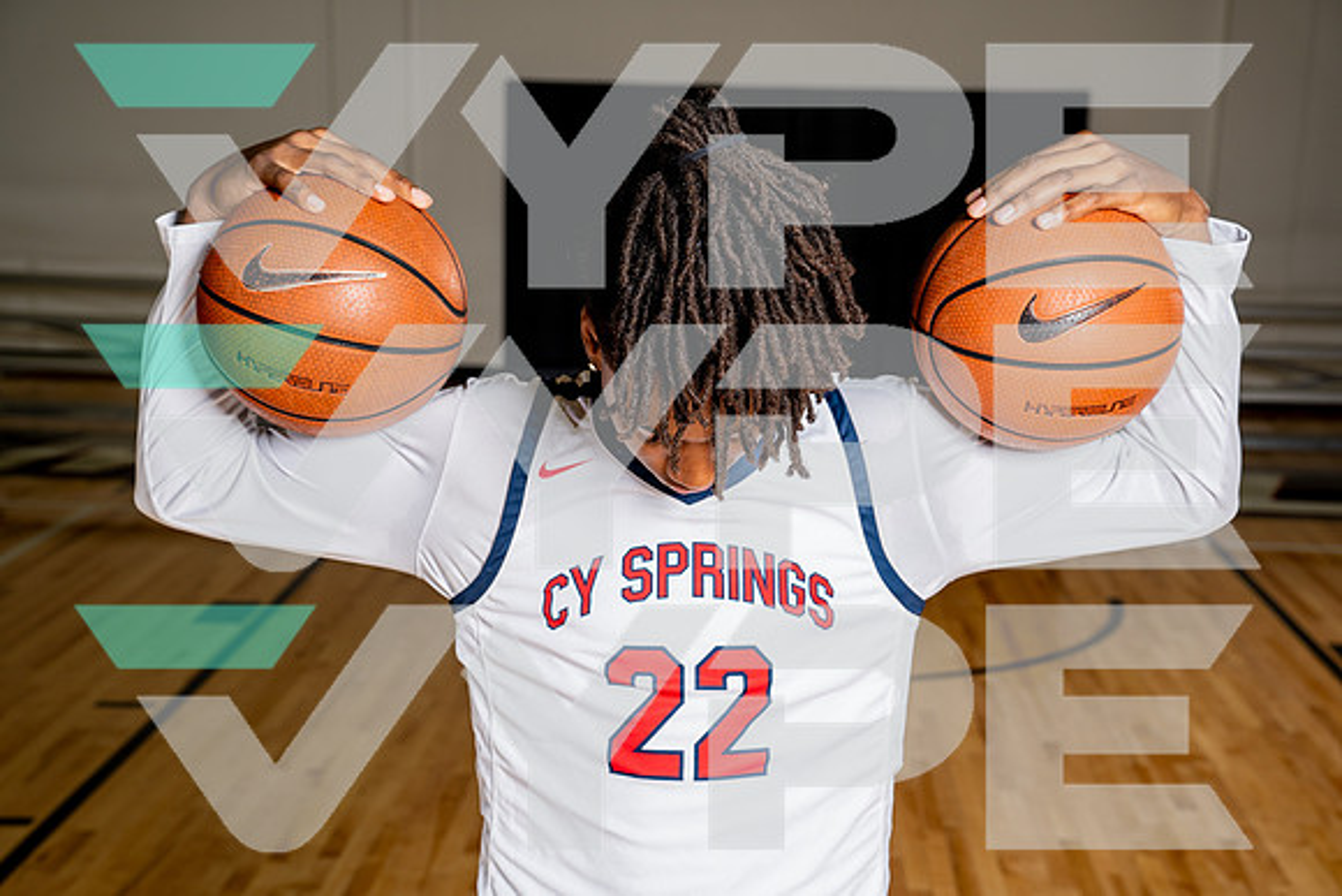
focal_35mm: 53
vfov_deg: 25.5
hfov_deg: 37.5
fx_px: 1976
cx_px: 671
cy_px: 448
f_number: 5.6
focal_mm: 53
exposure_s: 1/250
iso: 250
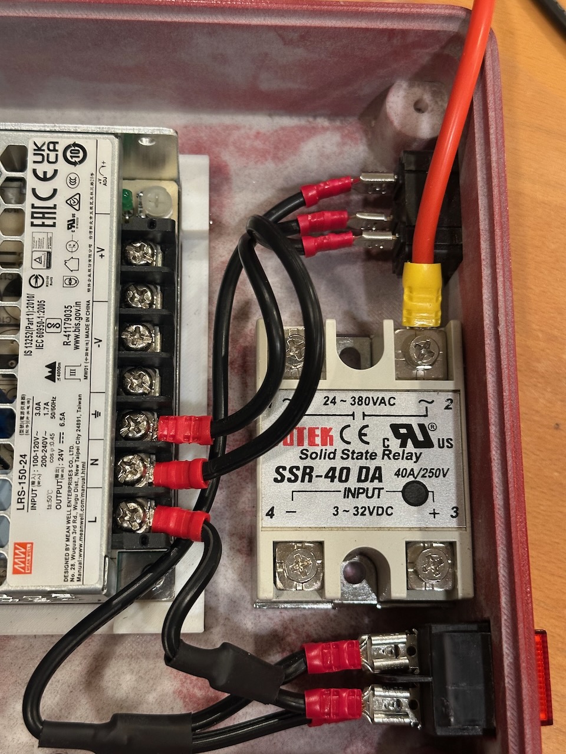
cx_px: 283
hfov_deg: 30.3
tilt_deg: -75.2
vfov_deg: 39.7
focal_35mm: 48
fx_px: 1046
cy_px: 377
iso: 250
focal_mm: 6.86
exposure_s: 1/40
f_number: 1.78
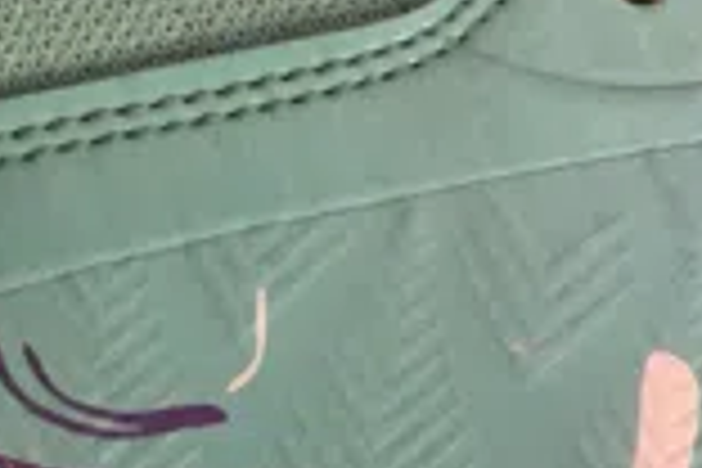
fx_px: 2164
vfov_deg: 12.3
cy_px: 338
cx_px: 904
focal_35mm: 111
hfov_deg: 17.3
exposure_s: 1/33
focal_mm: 4.25
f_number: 1.8
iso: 400
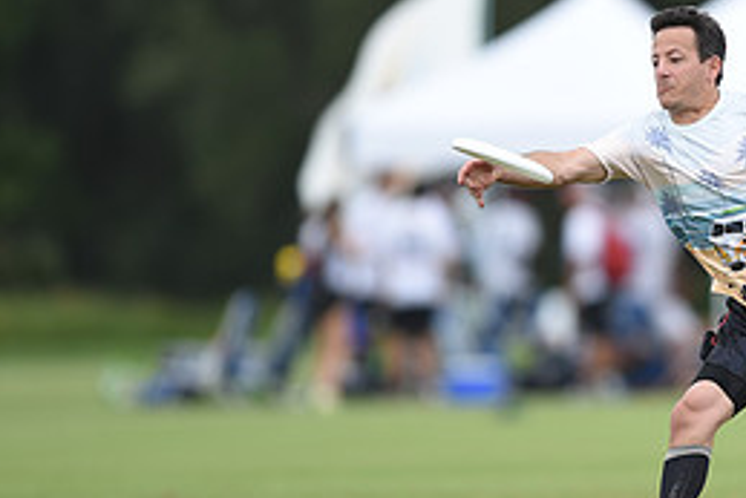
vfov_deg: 1.5
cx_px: 720
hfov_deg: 2.3
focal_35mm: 895
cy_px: 210
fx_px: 18556
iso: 100
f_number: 2.8
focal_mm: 400
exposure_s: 1/800
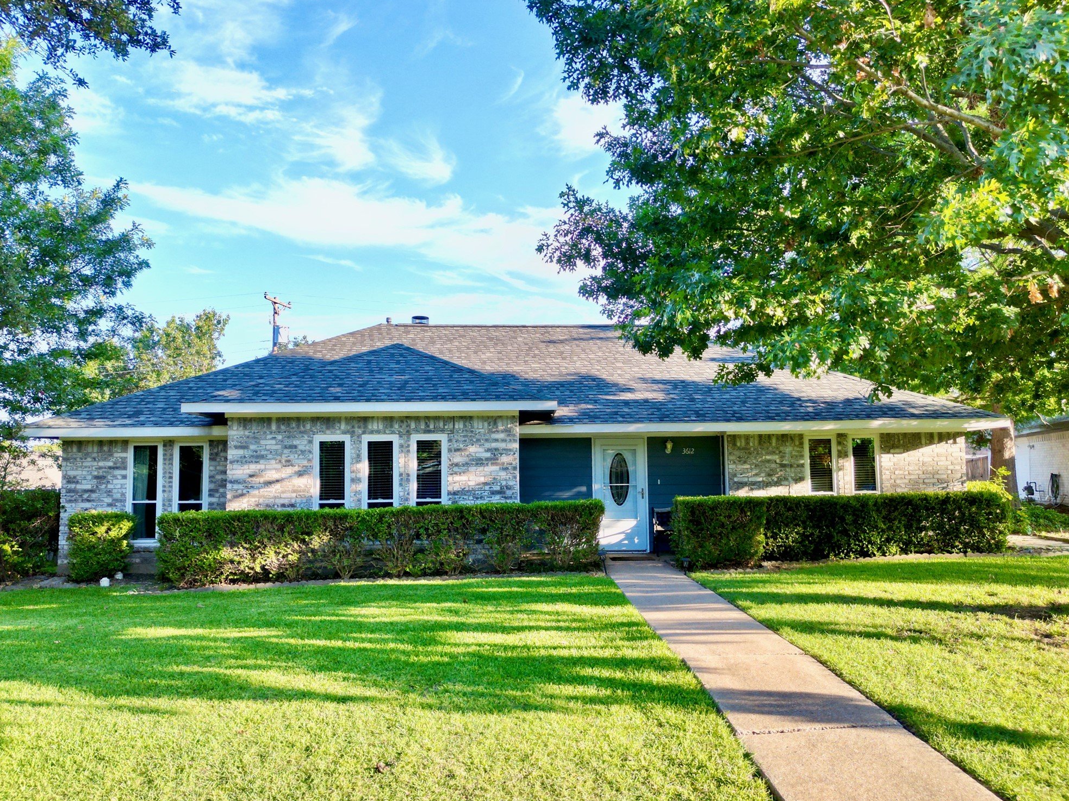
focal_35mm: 25
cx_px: 552
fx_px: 772
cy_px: 407
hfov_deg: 69.4
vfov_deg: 54.9
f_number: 1.7
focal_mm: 6.72
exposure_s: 1/725
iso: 100
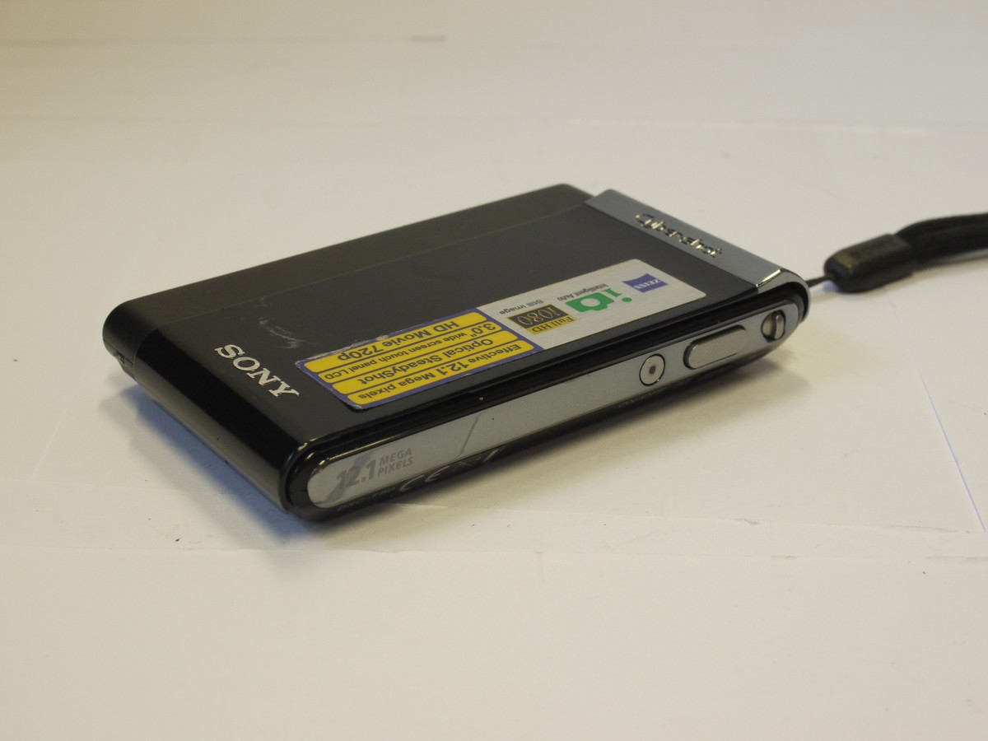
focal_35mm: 60
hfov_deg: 32.2
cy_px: 370
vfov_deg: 24.4
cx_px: 494
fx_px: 1713
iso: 400
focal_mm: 30
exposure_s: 1/20
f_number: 10
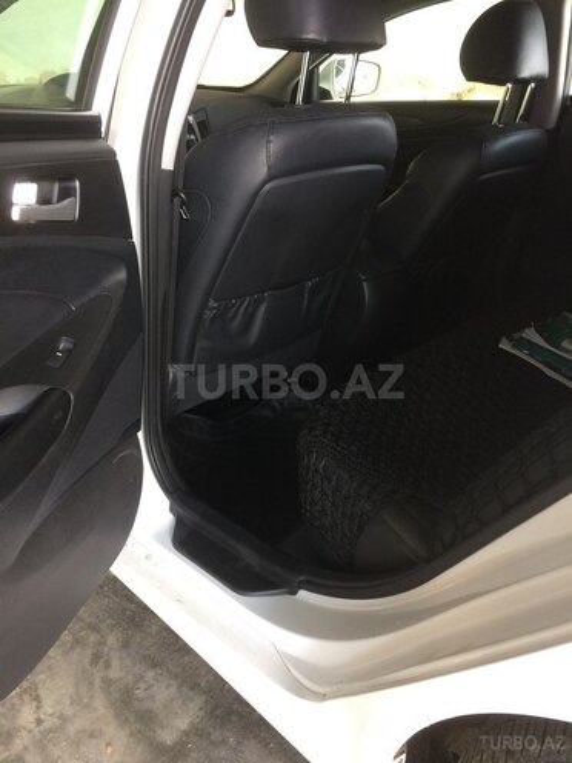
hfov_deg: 48.2
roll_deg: -1.4
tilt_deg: -28.4
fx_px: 639
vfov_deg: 61.7
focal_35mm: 29
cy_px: 382
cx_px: 286
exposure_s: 1/33
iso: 100
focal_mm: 4.15
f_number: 2.2
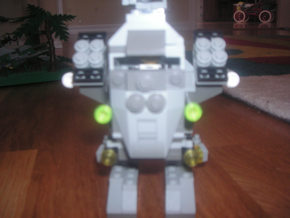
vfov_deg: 37.7
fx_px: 318
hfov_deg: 49.0
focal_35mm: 38
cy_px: 109
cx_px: 145
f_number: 3.3
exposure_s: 1/45
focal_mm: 6.3
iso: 160
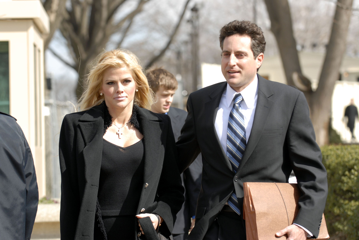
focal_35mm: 165
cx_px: 180
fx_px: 1647
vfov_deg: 8.3
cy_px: 120
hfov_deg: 12.4
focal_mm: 110
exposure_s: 1/750
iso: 200
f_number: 4
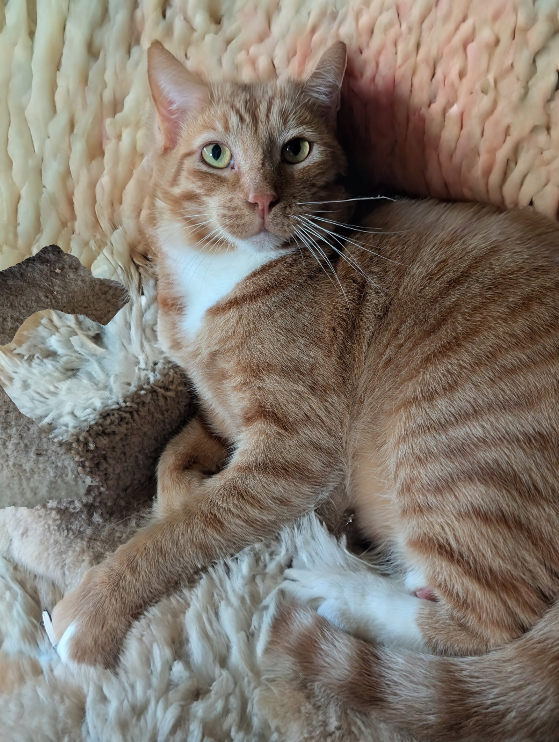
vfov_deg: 71.5
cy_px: 371
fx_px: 515
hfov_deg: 56.9
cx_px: 280
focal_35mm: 24
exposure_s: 1/72.9
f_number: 1.68
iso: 1166
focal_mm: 6.9
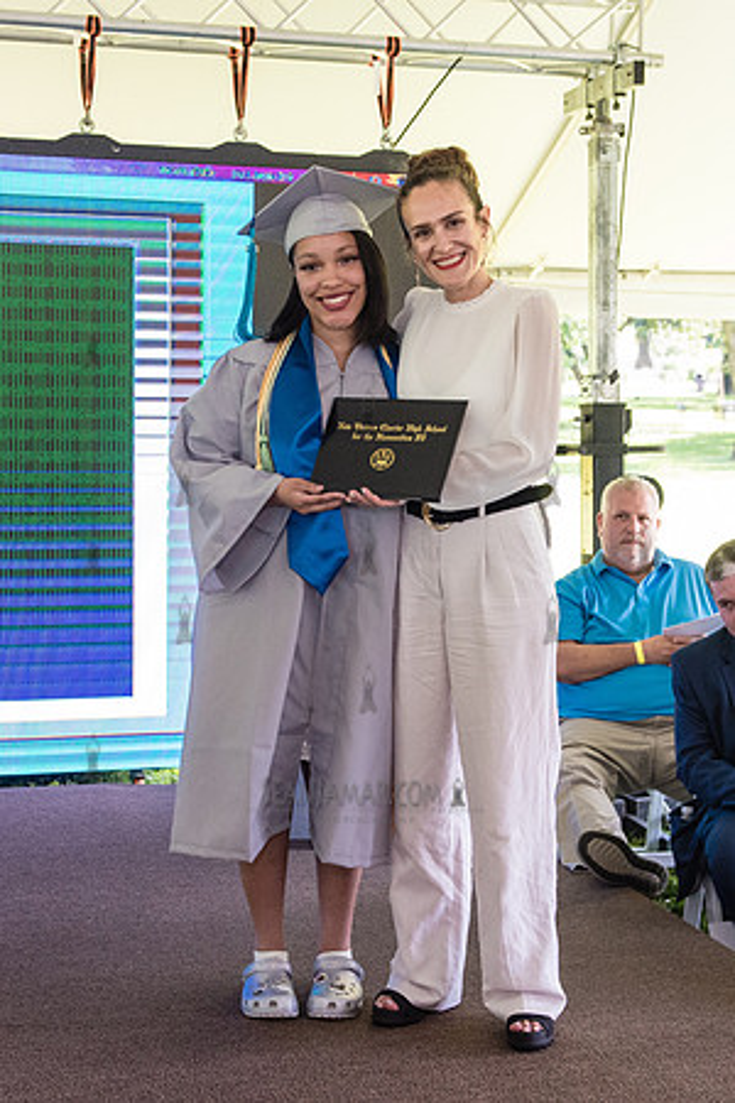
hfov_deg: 23.9
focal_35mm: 57
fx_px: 1734
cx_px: 353
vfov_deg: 35.3
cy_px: 569
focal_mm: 35
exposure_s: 1/800
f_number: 4
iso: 2500
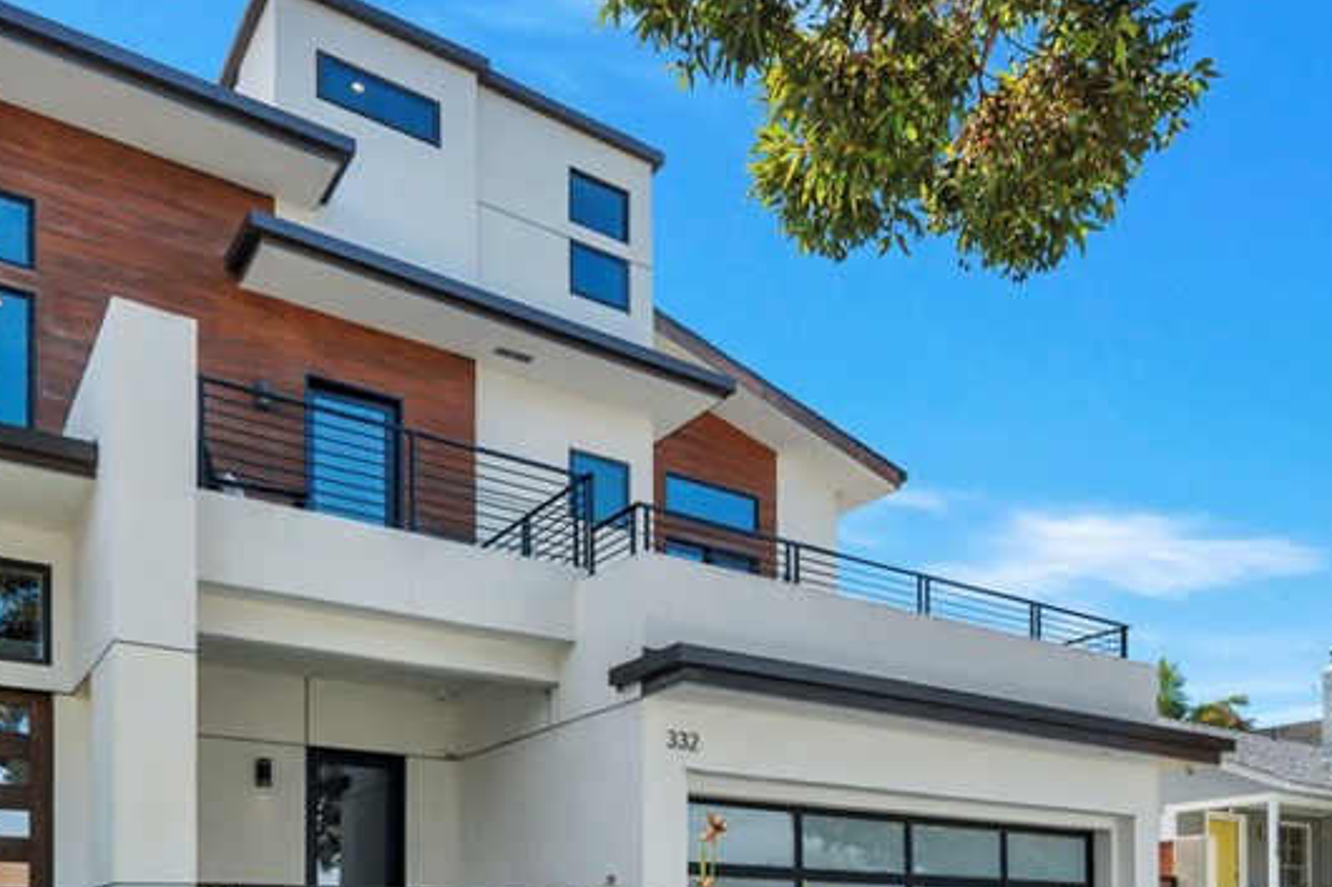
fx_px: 1108
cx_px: 686
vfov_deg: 39.7
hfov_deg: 62.0
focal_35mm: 30
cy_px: 835
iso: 1250
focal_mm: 15.5
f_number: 10
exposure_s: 1/800
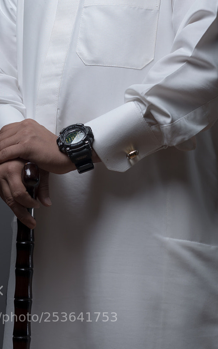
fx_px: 1568
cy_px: 17
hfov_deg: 8.0
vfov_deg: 12.6
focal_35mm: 165
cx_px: 120
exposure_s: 1/200
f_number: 8
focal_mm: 85
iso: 50
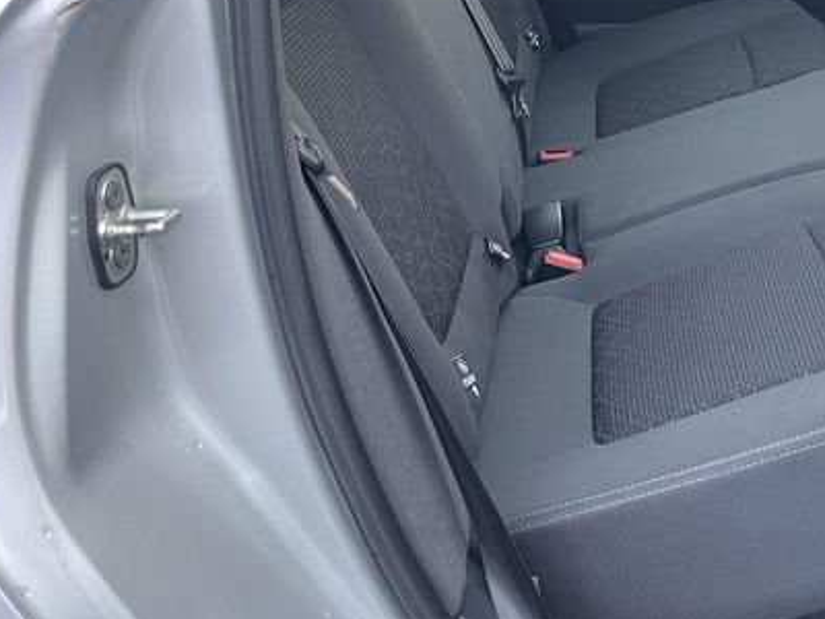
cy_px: 27
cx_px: 796
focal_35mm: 52
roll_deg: +0.8
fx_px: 1239
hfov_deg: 34.1
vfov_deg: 26.8
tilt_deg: -17.9
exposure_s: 1/60
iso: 160
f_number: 1.6
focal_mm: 4.2
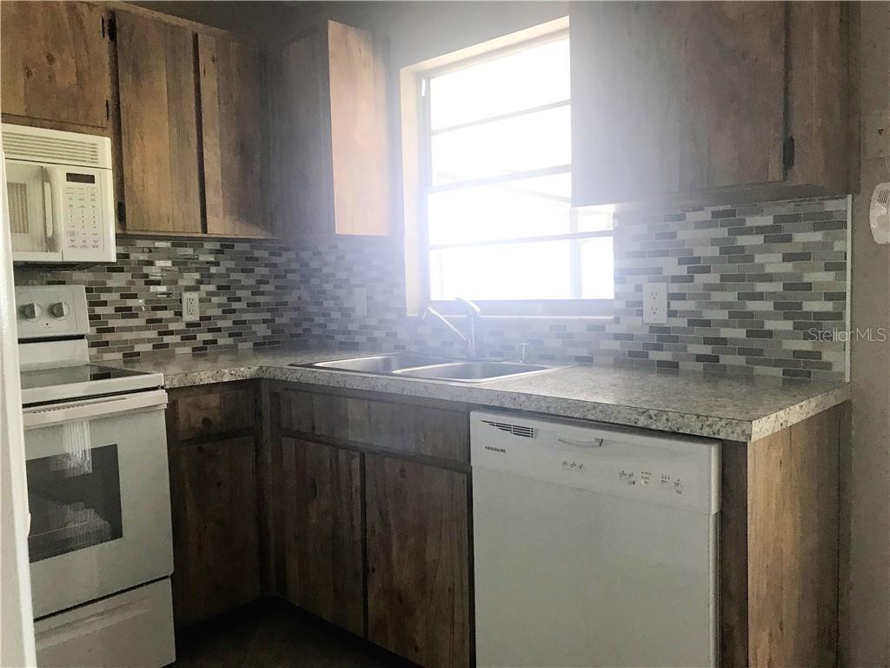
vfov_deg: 49.7
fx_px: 720
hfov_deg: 63.4
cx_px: 445
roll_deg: +1.5
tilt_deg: -2.7
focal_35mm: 28
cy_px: 334
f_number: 1.8
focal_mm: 3.99
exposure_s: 1/30
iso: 40
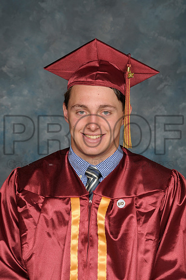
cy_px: 140
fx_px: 933
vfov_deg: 17.1
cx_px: 93
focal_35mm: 120
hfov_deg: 11.4
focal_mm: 80
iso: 250
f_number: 9
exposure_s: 1/200
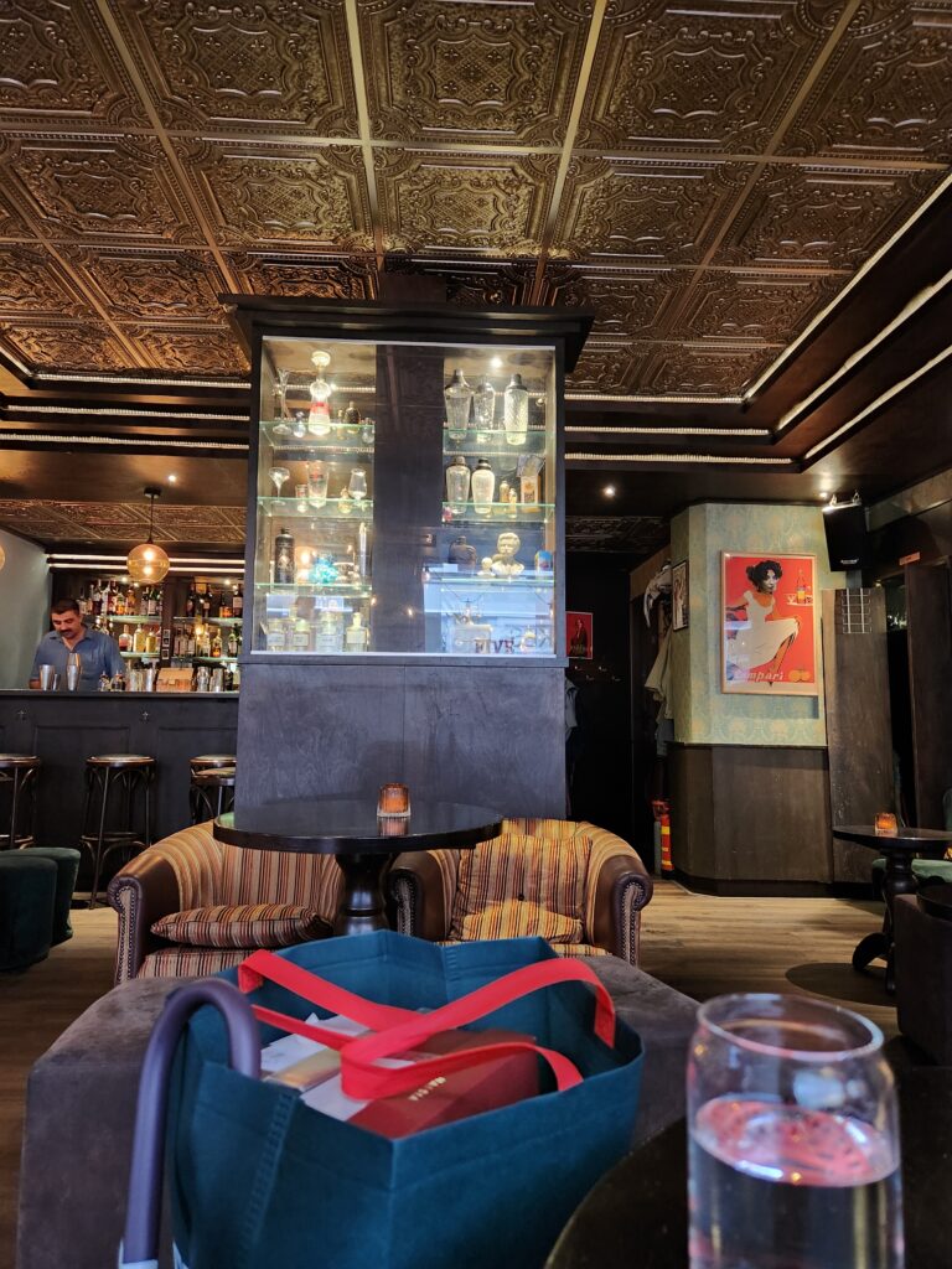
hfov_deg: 58.9
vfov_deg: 73.9
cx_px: 476
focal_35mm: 23
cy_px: 634
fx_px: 843
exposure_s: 1/33.3
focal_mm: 5.4
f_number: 1.8
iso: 640
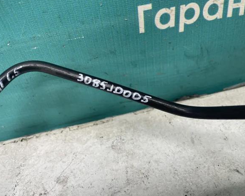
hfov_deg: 62.2
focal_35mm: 28
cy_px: 95
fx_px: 203
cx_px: 126
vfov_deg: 51.5
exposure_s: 1/100
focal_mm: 4.2
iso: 100
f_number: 1.6
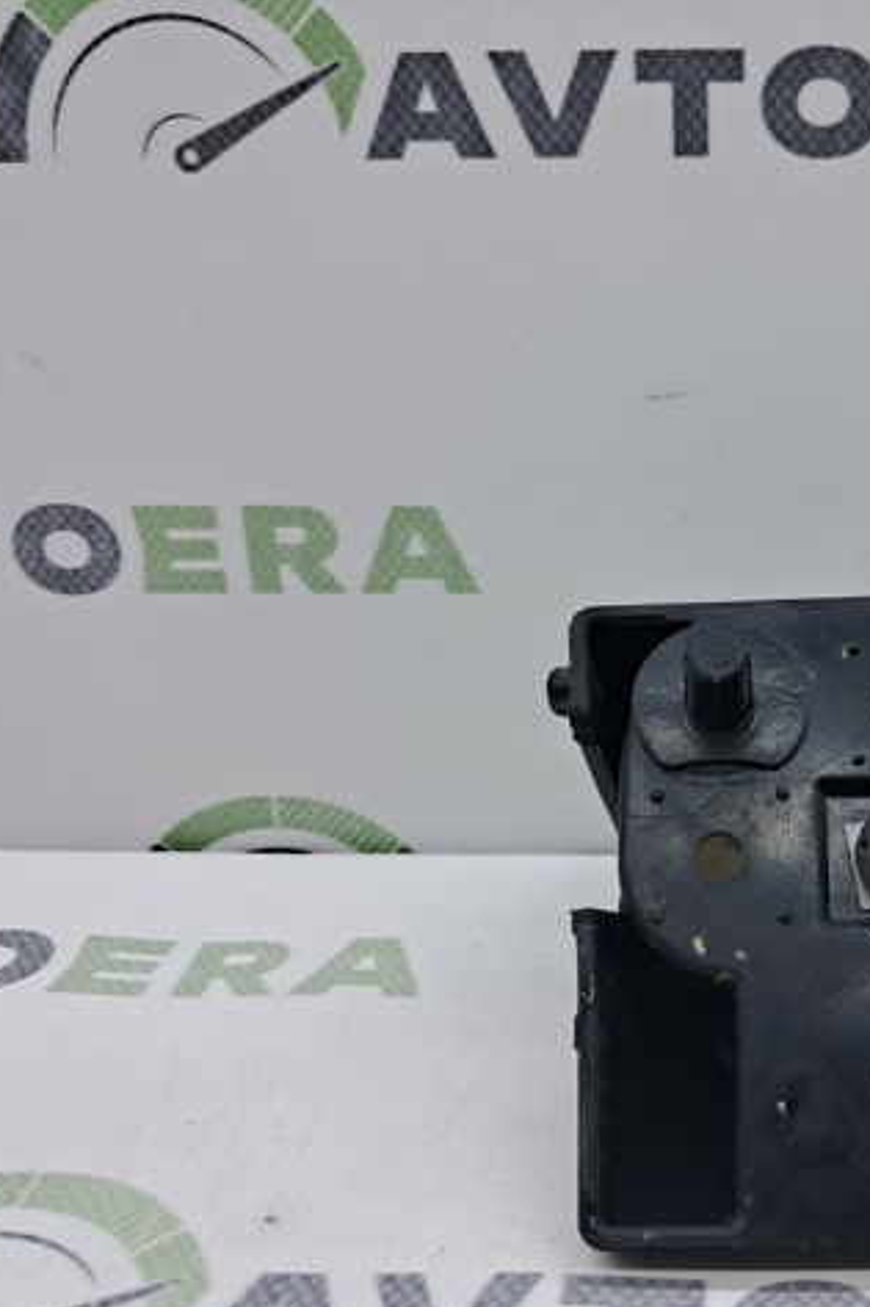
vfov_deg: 50.7
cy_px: 659
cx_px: 754
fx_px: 1378
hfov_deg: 33.5
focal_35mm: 38
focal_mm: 4
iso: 50
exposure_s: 1/106
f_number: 1.8
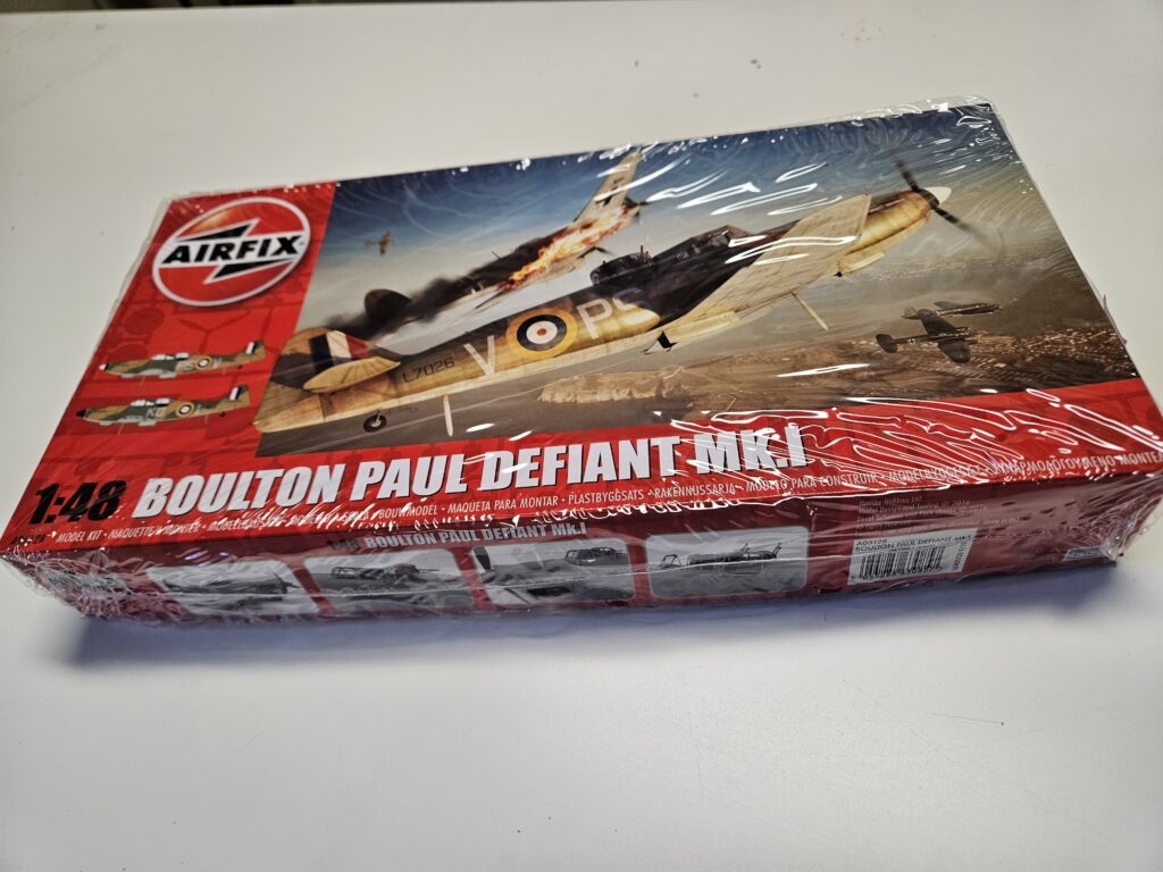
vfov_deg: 58.9
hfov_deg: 73.9
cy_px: 436
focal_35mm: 23
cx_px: 582
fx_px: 773
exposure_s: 1/120
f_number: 1.8
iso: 200
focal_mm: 5.4
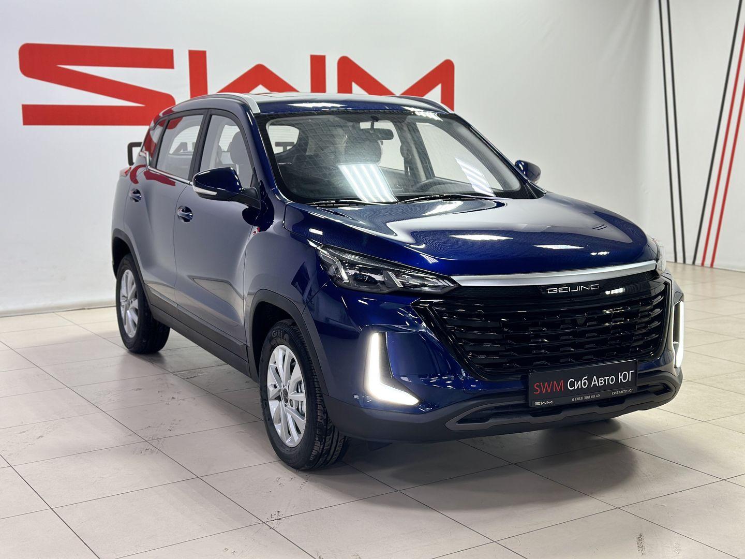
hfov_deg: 39.7
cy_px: 280
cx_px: 372
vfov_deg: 30.3
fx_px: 1033
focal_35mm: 48
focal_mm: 6.86
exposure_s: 1/100
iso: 125
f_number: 1.78
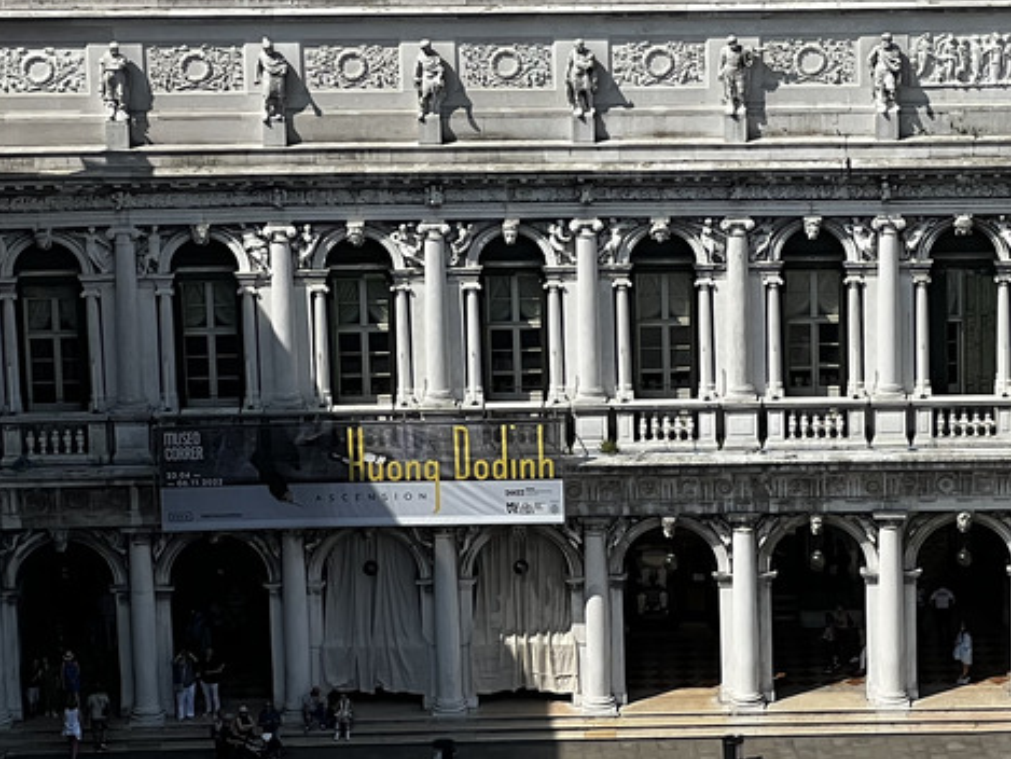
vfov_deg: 7.5
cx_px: 1166
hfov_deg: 9.9
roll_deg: +0.2
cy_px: 201
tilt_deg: -16.9
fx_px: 5755
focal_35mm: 197
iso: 32
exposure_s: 1/943
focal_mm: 9
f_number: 2.8
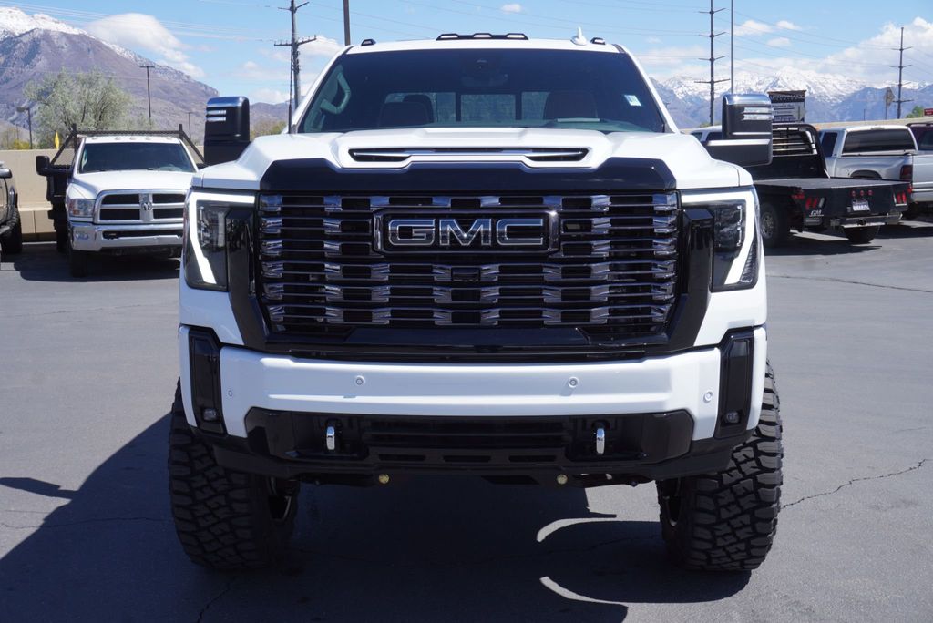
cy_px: 312
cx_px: 466
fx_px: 1089
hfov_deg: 46.4
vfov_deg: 31.9
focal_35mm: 42
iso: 100
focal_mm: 28
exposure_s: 1/125
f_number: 11
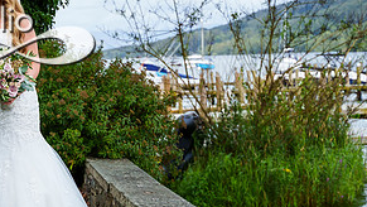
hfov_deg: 21.1
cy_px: 52
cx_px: 8
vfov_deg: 12.3
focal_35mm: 98
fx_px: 954
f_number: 3.2
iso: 200
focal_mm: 47
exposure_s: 1/1600
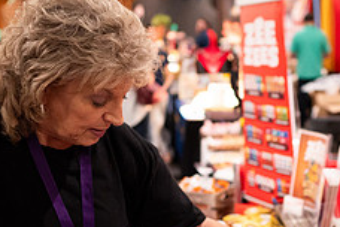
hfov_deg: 32.2
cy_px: 178
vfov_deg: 22.0
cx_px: 256
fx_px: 576
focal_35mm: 61
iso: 1600
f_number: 1.8
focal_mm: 24
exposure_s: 1/200
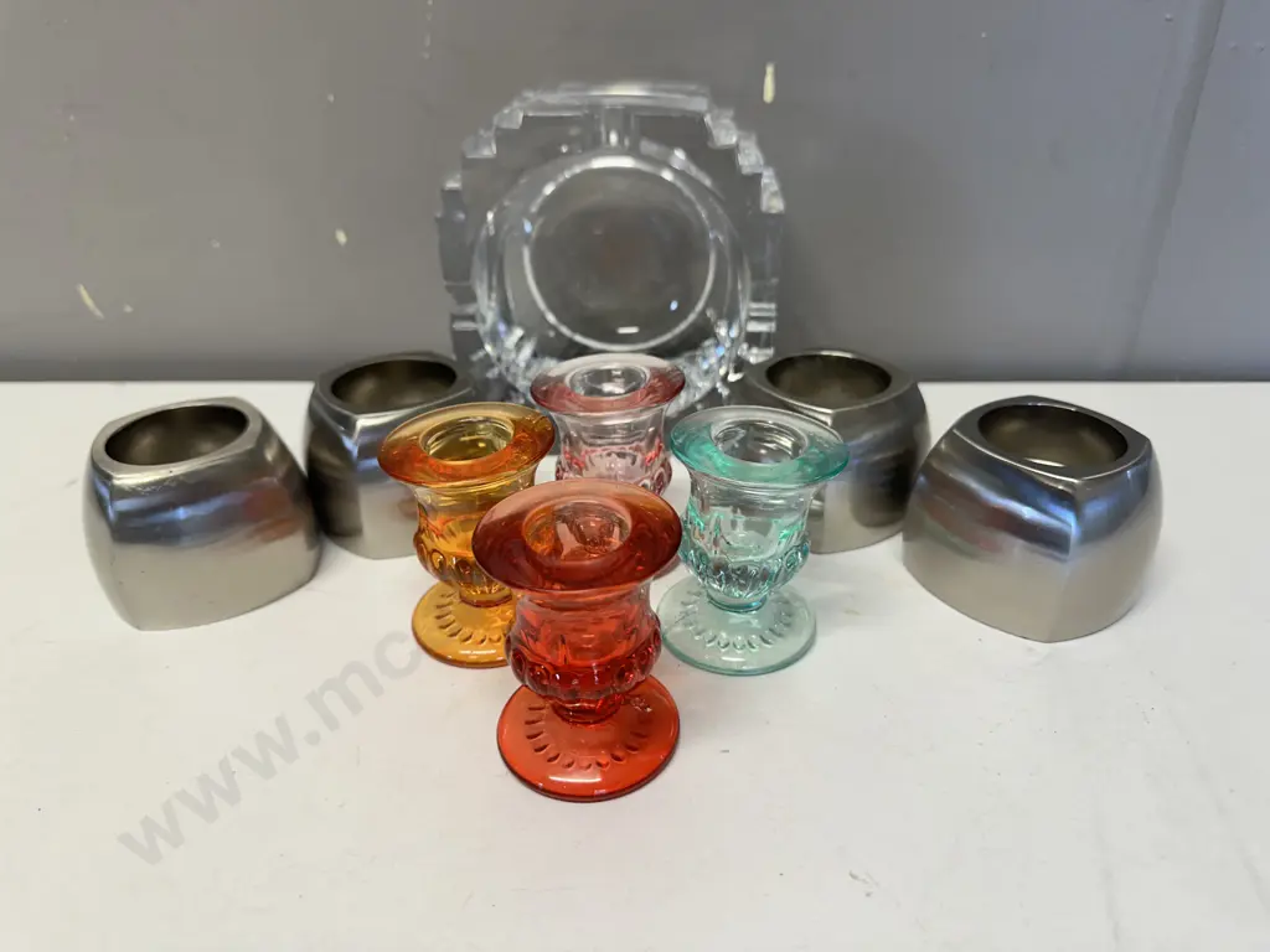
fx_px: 881
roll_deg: +0.1
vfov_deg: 56.8
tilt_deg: -29.1
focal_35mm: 24
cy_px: 476
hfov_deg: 71.6
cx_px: 635
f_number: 1.78
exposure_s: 1/100
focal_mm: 6.86
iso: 100
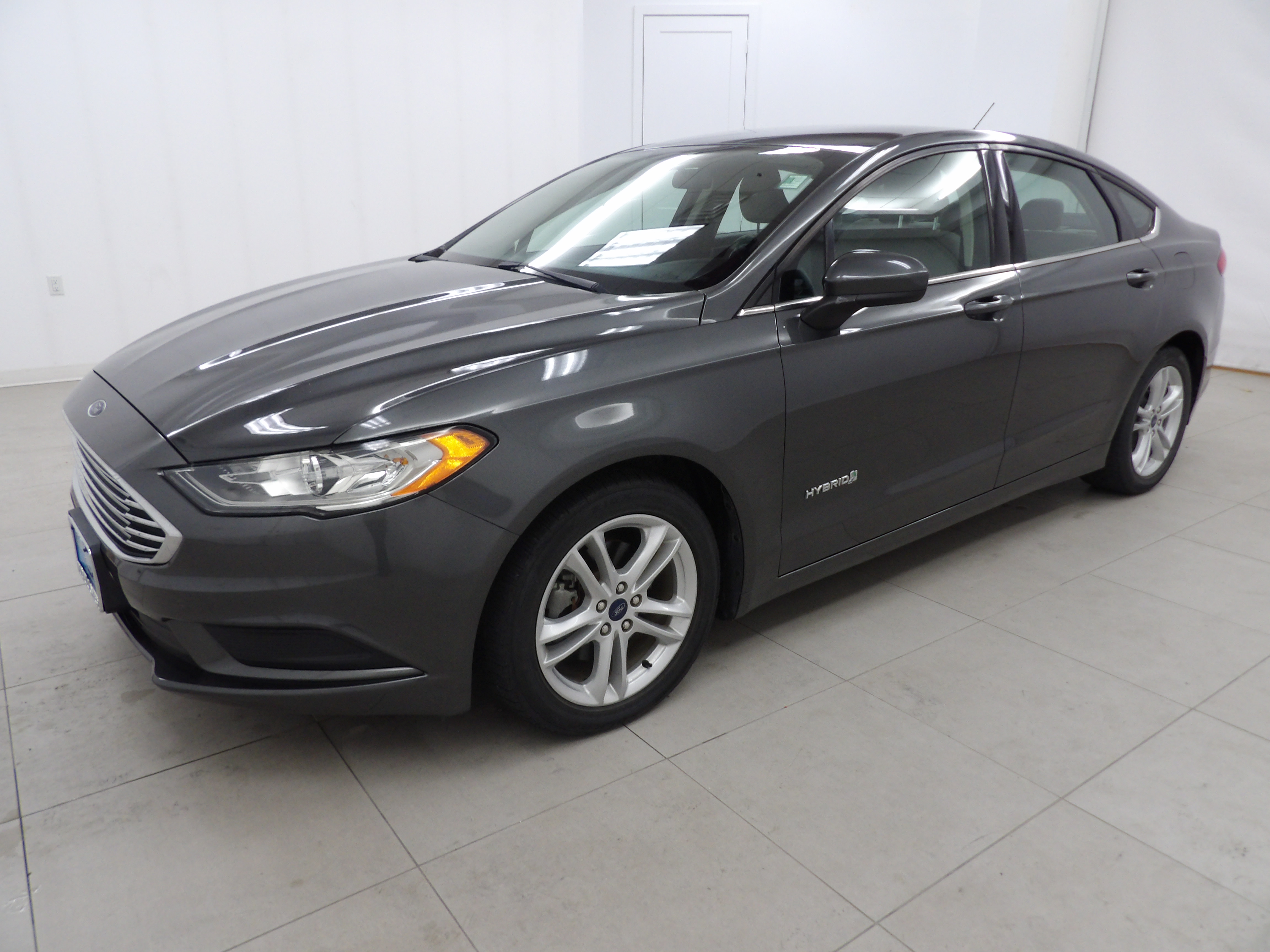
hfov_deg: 71.6
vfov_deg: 56.8
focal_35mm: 24
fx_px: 881
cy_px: 476
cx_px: 635
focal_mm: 4.3
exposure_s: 1/33
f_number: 3.2
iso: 196
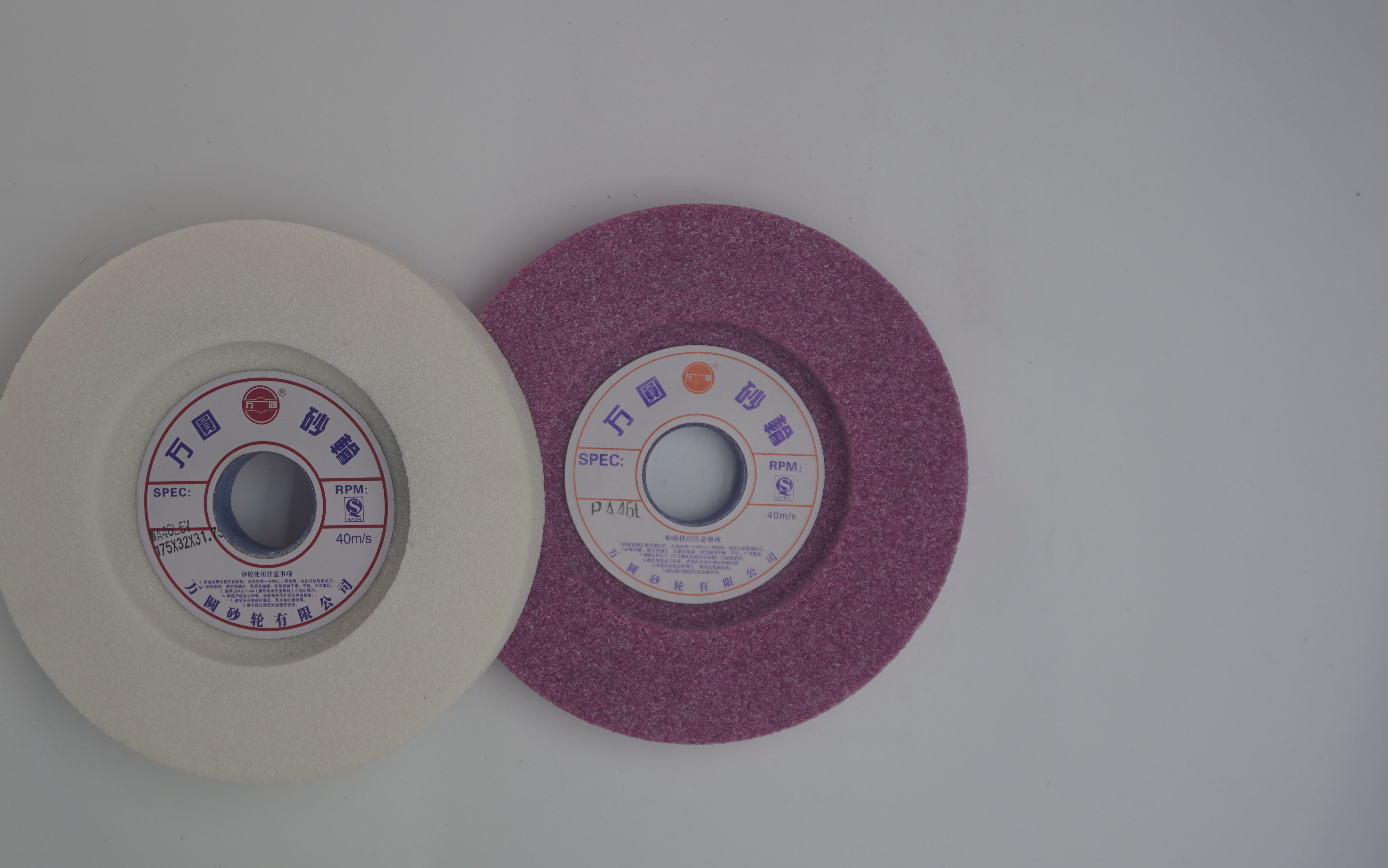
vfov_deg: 26.5
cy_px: 495
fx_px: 1842
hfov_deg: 40.9
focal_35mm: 49
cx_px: 507
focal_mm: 23
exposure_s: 1/125
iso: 100
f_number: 5
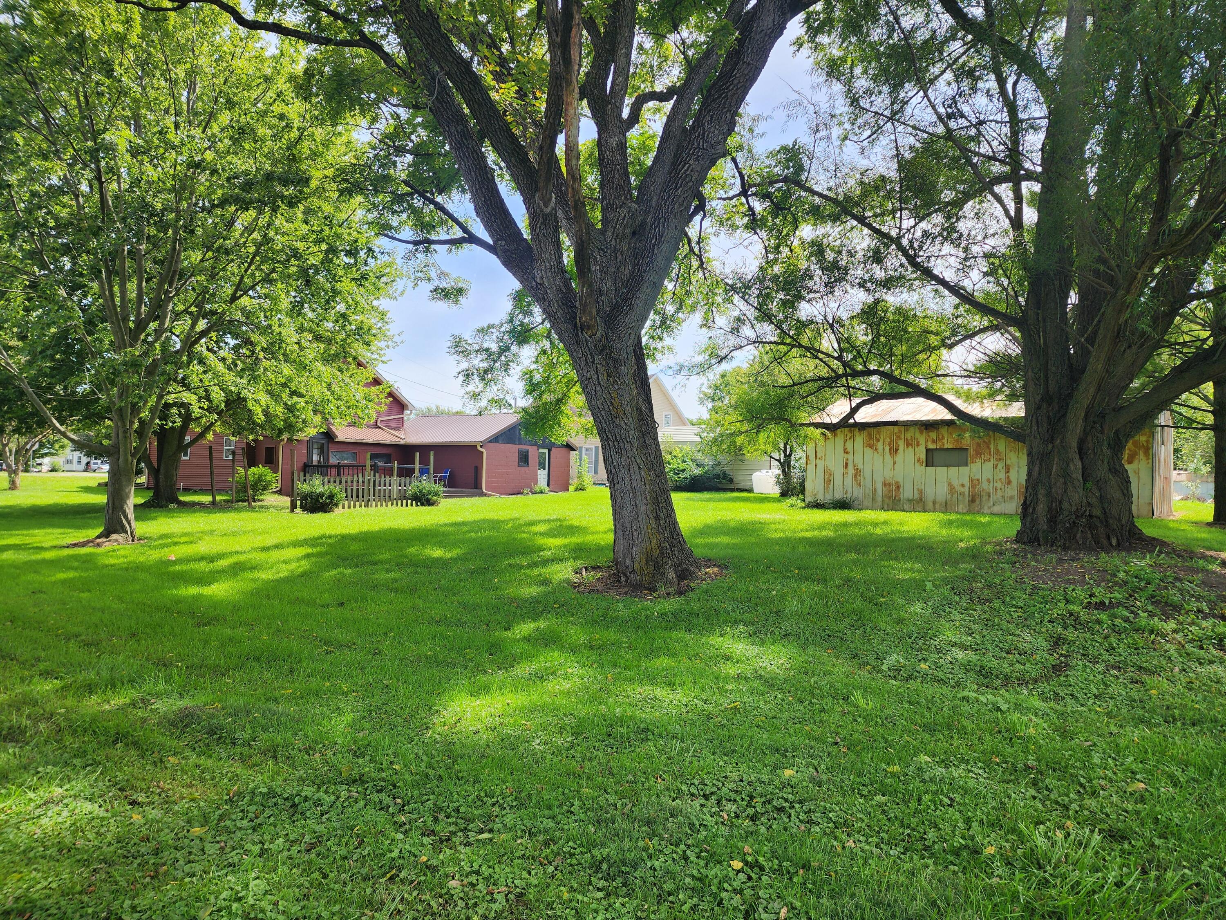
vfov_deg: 58.9
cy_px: 460
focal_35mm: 23
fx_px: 815
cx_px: 613
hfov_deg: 73.9
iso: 12
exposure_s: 1/325
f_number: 1.8
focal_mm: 6.4
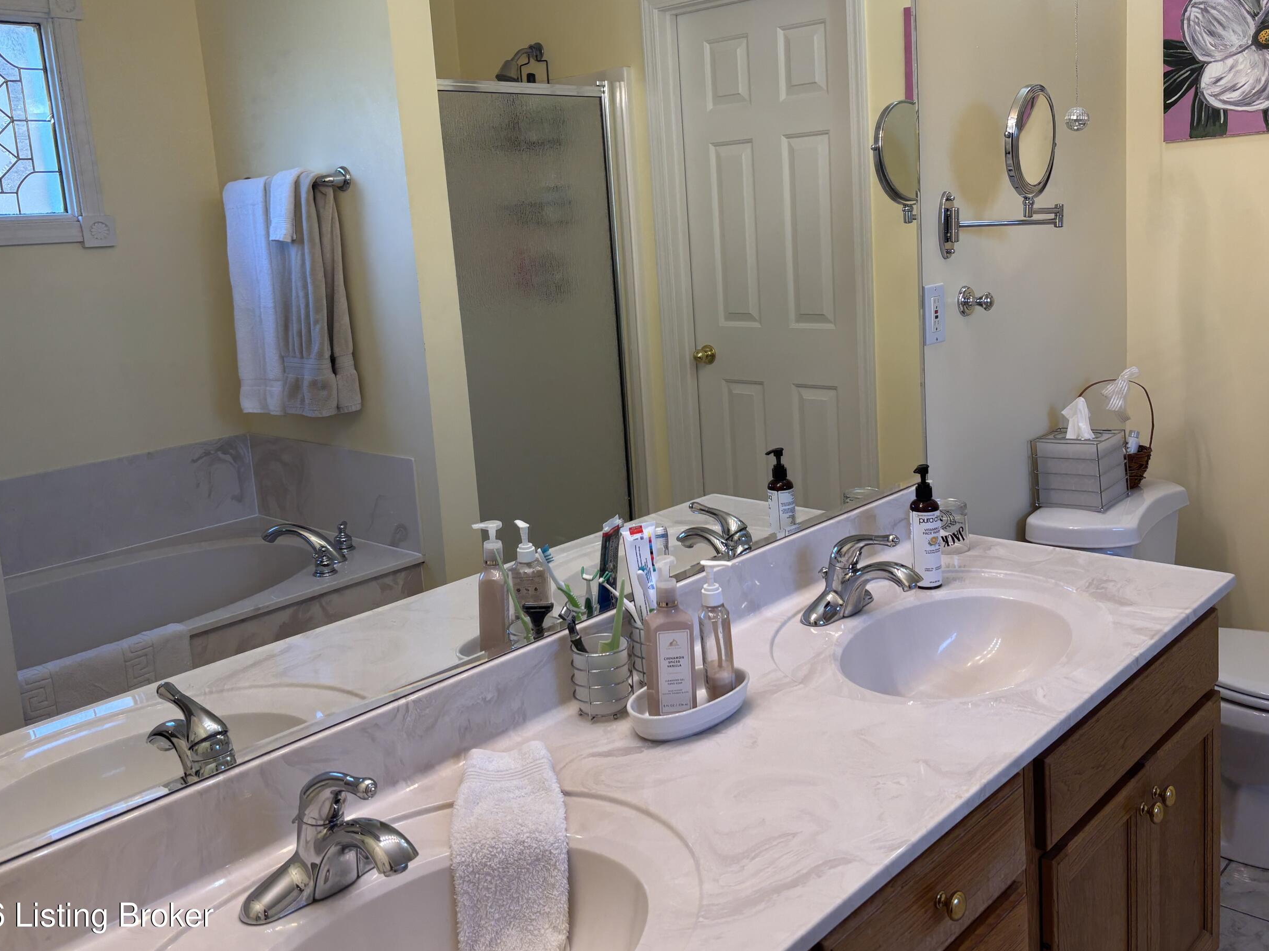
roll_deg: +3.6
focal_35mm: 32
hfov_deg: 56.7
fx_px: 1173
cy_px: 383
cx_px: 686
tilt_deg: -9.2
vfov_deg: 43.9
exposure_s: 1/120
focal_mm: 5.96
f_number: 1.6
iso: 50
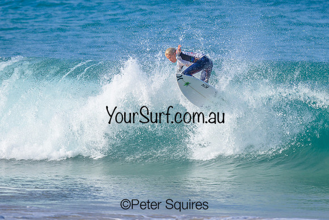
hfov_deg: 1.9
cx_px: 226
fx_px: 10040
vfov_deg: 1.3
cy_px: 85
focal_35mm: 1098
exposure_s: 1/2000
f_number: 6.3
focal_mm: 800
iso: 360
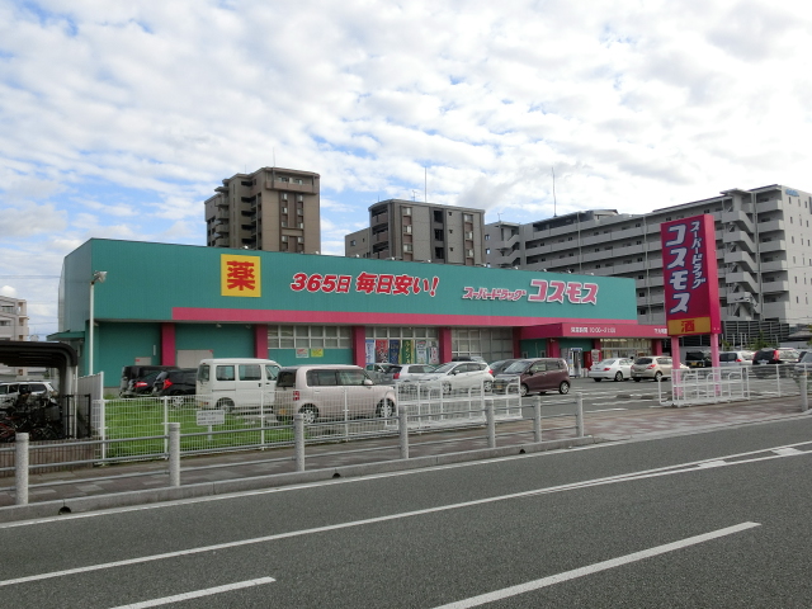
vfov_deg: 42.9
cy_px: 304
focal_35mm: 33
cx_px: 406
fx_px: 774
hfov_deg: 55.4
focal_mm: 5.93
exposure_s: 1/1000
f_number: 3.7
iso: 125
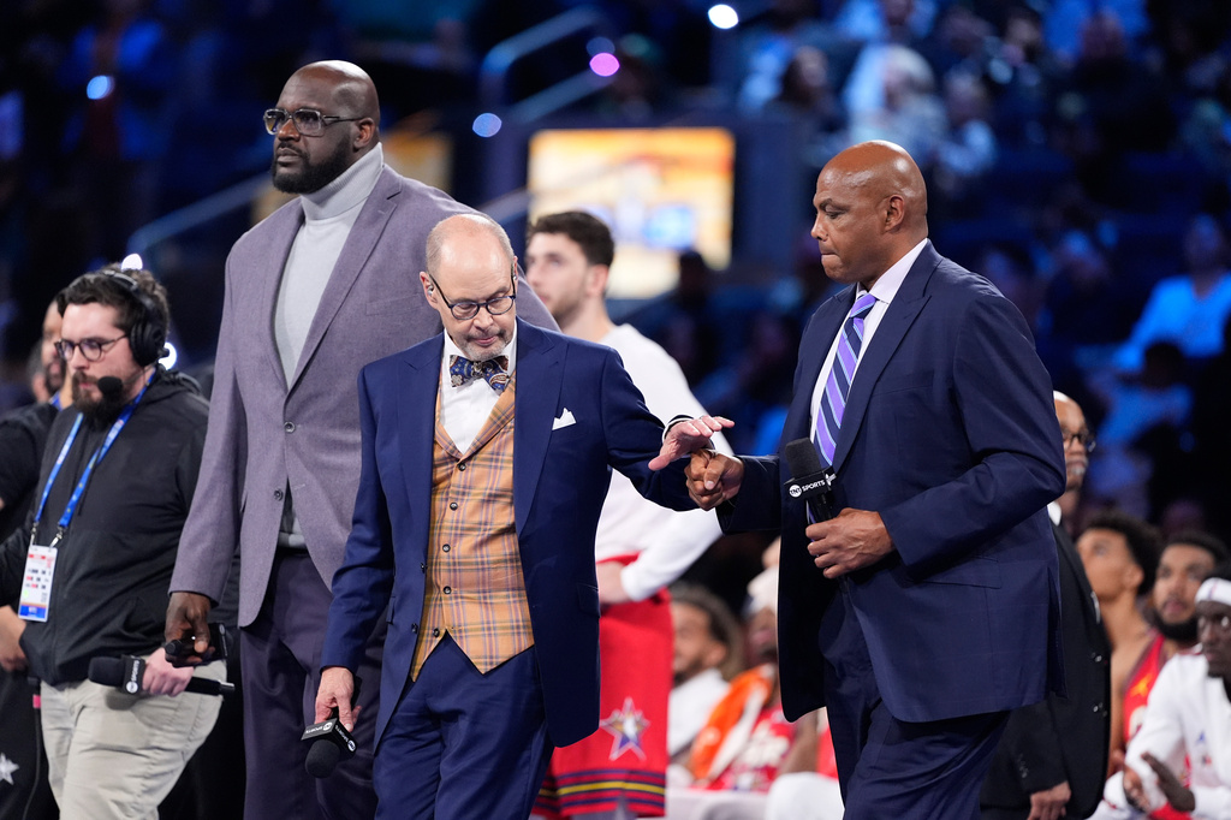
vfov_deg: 4.6
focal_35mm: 300
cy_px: 410
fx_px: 10254
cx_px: 616
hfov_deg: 6.9
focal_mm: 300
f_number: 2.8
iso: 3200
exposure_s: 1/1250
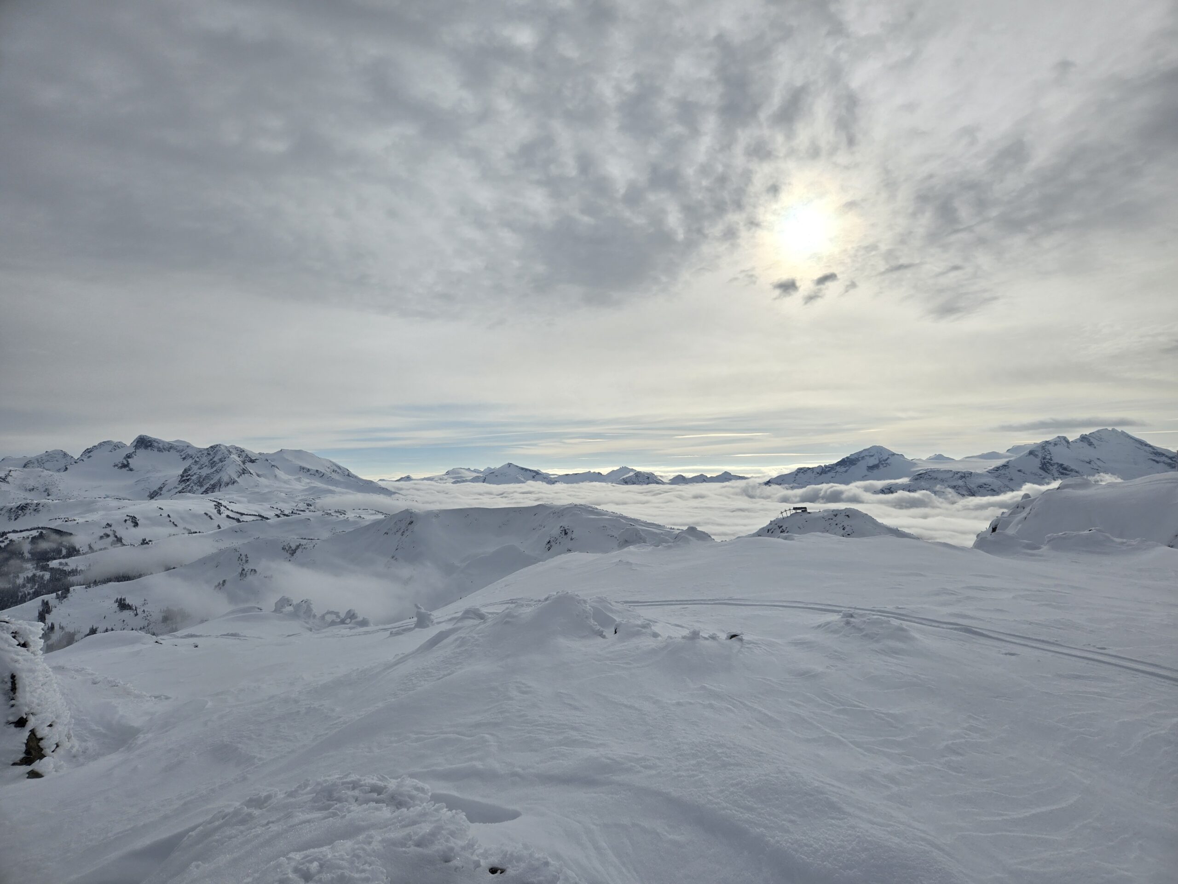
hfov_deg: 73.9
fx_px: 783
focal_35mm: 23
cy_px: 442
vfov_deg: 58.9
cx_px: 589
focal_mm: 5.4
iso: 25
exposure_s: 1/5543
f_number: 1.8
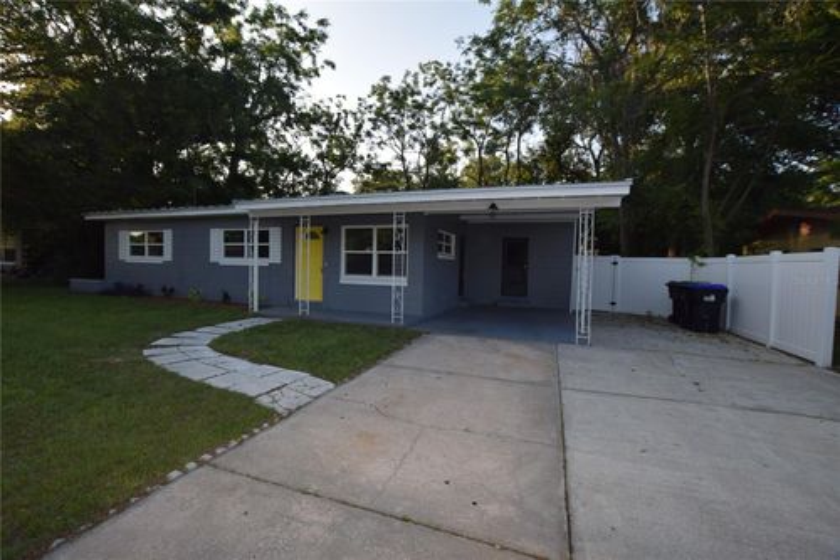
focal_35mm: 15
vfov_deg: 77.3
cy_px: 280
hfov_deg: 100.4
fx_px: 350
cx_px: 420
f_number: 6.3
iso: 100
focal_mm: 10
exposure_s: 1/160
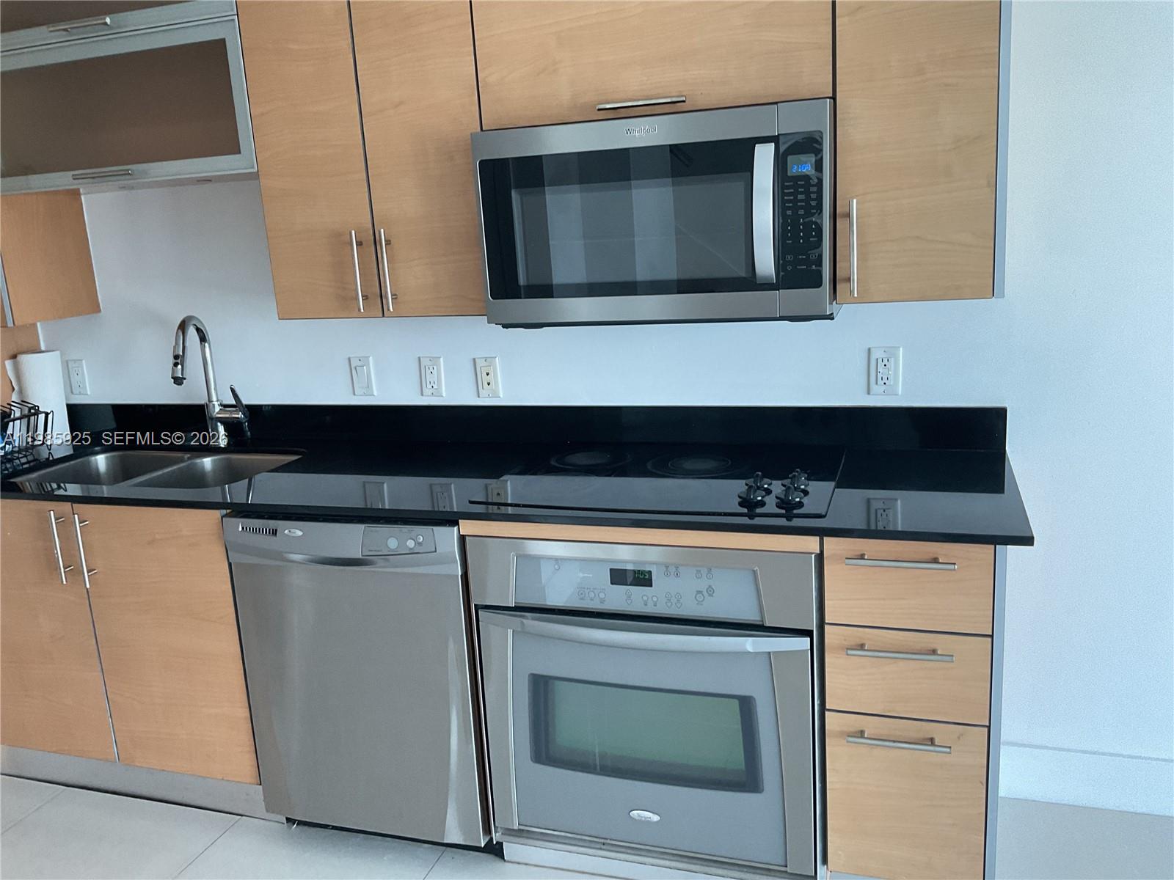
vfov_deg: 48.2
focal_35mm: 29
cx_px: 587
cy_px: 440
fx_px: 984
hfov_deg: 61.7
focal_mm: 3
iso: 80
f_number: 1.8
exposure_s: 1/60
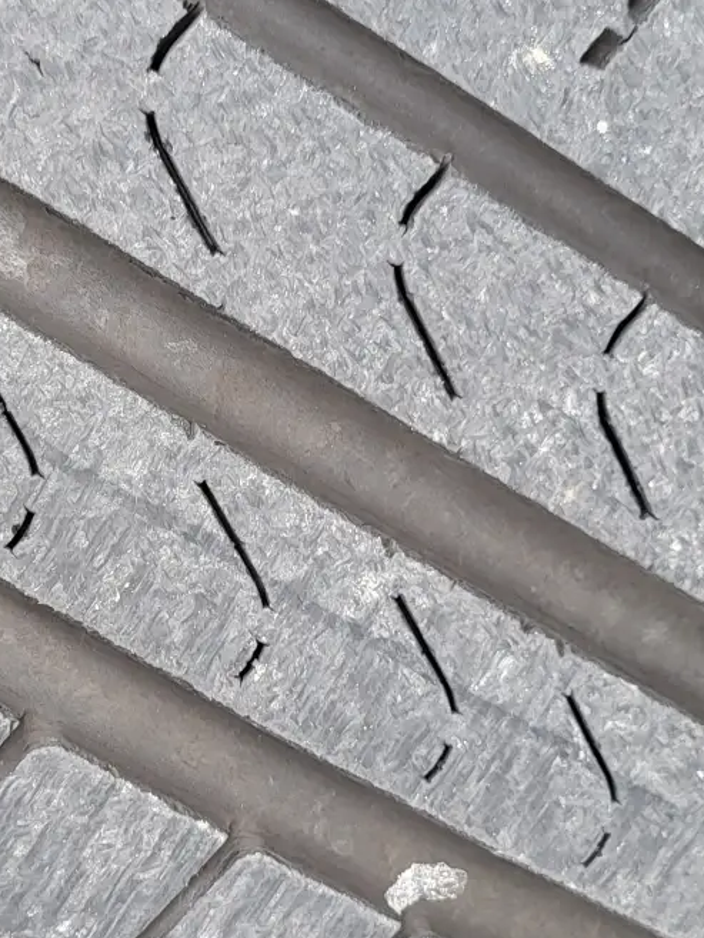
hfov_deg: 19.0
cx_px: 51
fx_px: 2060
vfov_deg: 25.6
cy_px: 588
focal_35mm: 76
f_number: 1.8
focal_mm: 5.4
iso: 40
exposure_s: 1/108
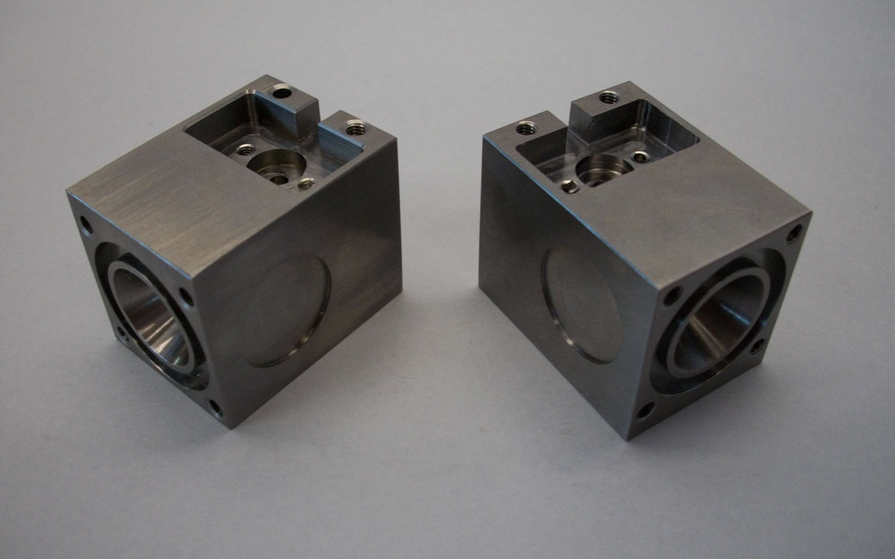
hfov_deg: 51.5
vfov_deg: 33.5
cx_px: 440
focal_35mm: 38
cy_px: 312
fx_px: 927
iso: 160
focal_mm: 6.3
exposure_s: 1/60
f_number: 3.1
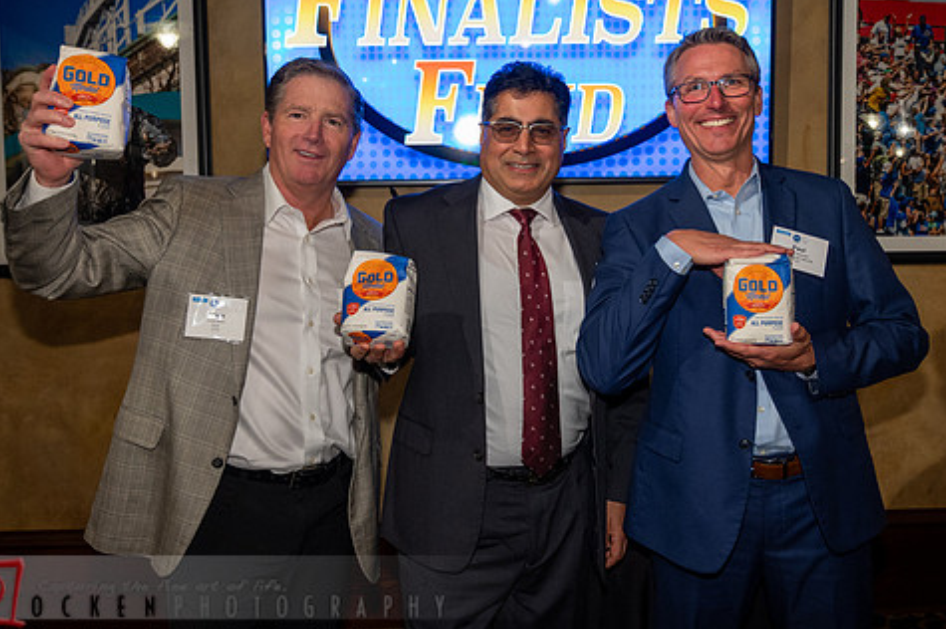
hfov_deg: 51.9
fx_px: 972
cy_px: 276
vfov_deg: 35.8
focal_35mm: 37
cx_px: 486
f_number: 4
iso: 2500
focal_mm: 27
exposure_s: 1/100
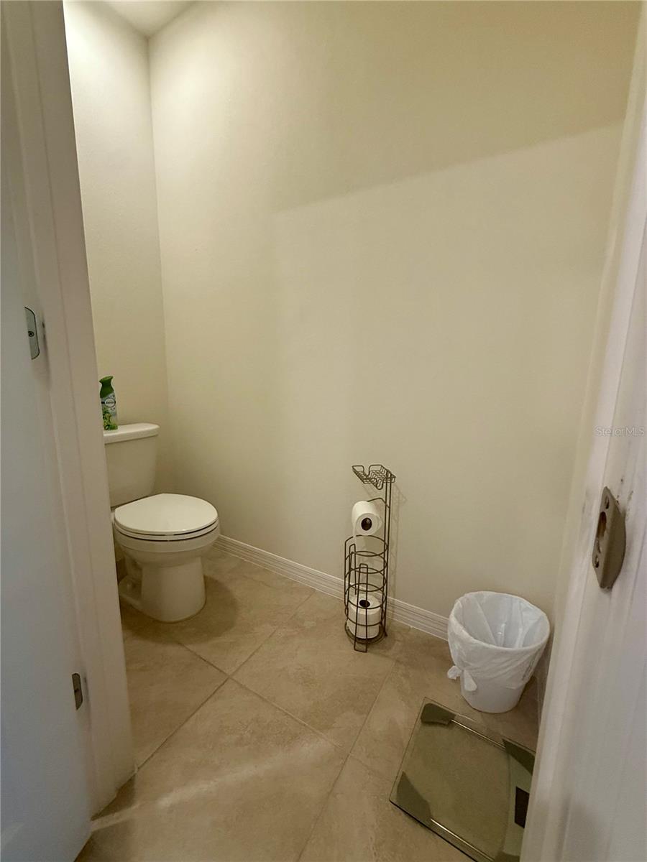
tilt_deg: -9.8
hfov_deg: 85.7
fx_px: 349
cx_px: 324
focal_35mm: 14
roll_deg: -1.3
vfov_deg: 102.1
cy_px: 431
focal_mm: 2.22
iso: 200
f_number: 2.2
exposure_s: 1/60
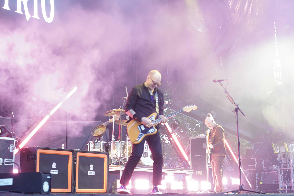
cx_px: 147
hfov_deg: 32.9
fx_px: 498
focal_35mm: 61
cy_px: 98
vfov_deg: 22.3
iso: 2000
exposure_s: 1/160
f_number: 4
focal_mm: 61
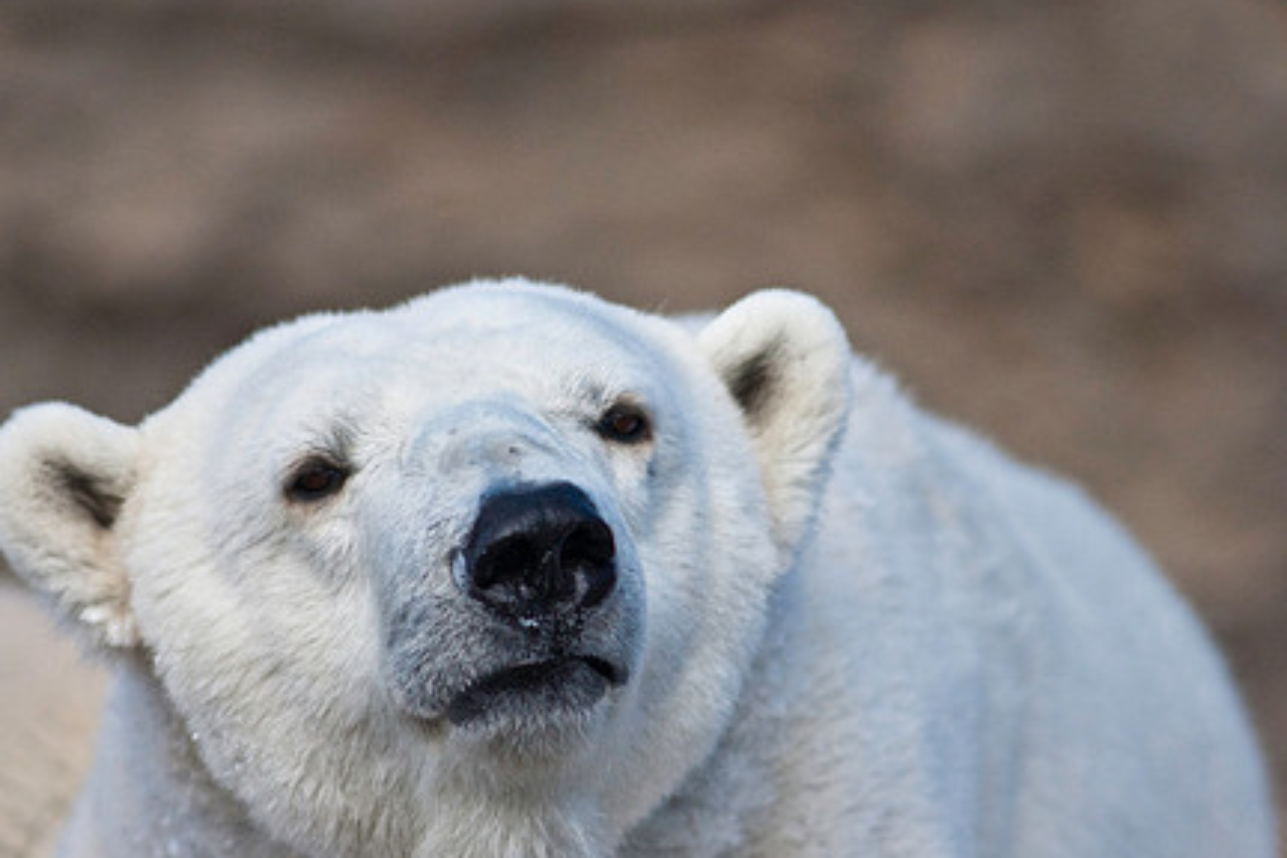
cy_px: 416
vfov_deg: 2.3
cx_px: 626
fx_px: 21591
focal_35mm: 604
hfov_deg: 3.4
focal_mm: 300
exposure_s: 1/8000
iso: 400
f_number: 2.8
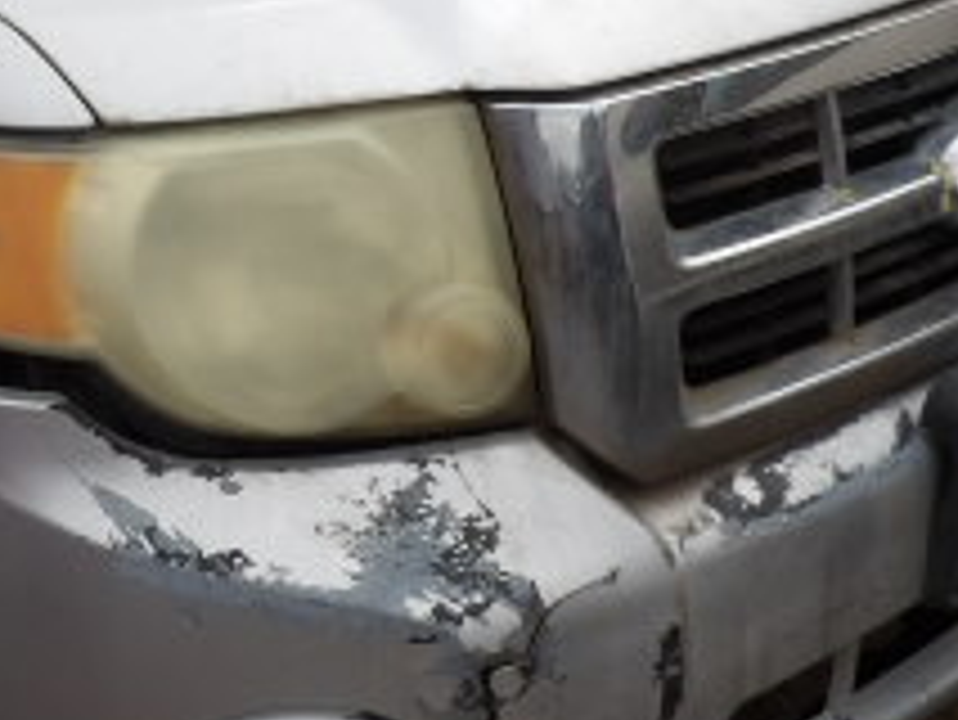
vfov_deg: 20.2
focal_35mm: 72
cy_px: 140
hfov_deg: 25.8
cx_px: 27
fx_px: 1994
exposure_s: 1/306
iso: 100
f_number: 5.6
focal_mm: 4.3
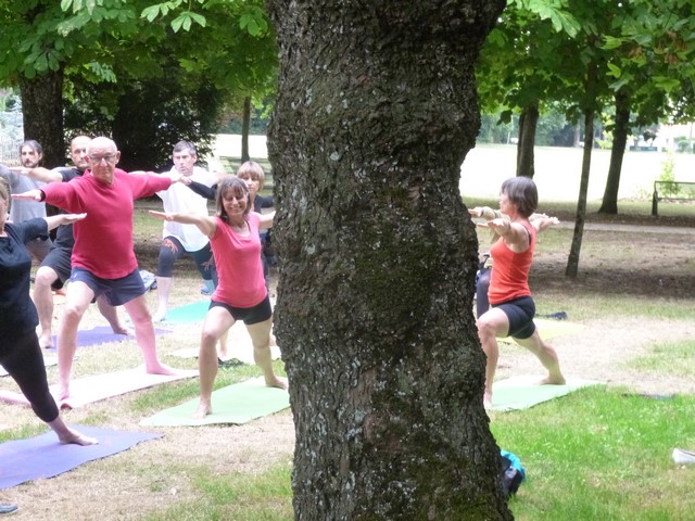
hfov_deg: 22.8
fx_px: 1727
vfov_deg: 17.2
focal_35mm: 86
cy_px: 260
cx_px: 348
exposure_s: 1/50
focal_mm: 15.3
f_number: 5
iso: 800
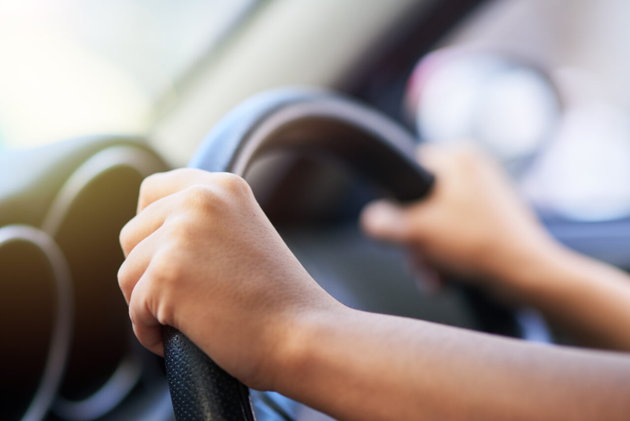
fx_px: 1488
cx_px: 315
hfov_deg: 23.9
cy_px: 210
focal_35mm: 85
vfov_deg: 16.1
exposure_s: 1/500
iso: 400
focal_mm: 85
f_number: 1.8
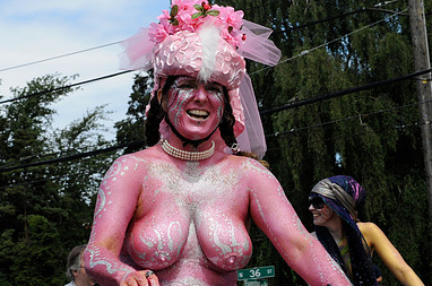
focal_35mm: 114
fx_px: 1365
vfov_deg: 11.9
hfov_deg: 18.0
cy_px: 194
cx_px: 198
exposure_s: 1/500
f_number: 10
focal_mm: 50
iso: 400
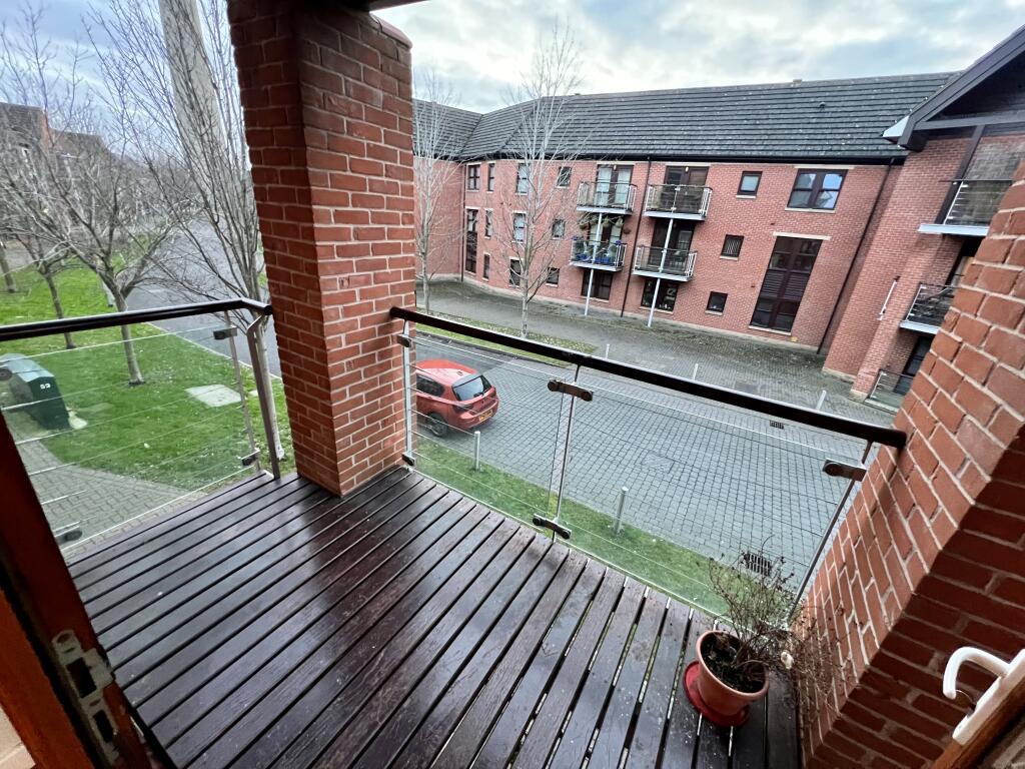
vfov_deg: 89.9
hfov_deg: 106.2
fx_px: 385
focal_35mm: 13
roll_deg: -3.5
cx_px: 512
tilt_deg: -21.5
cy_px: 384
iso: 800
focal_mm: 1.57
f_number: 1.8
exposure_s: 1/60
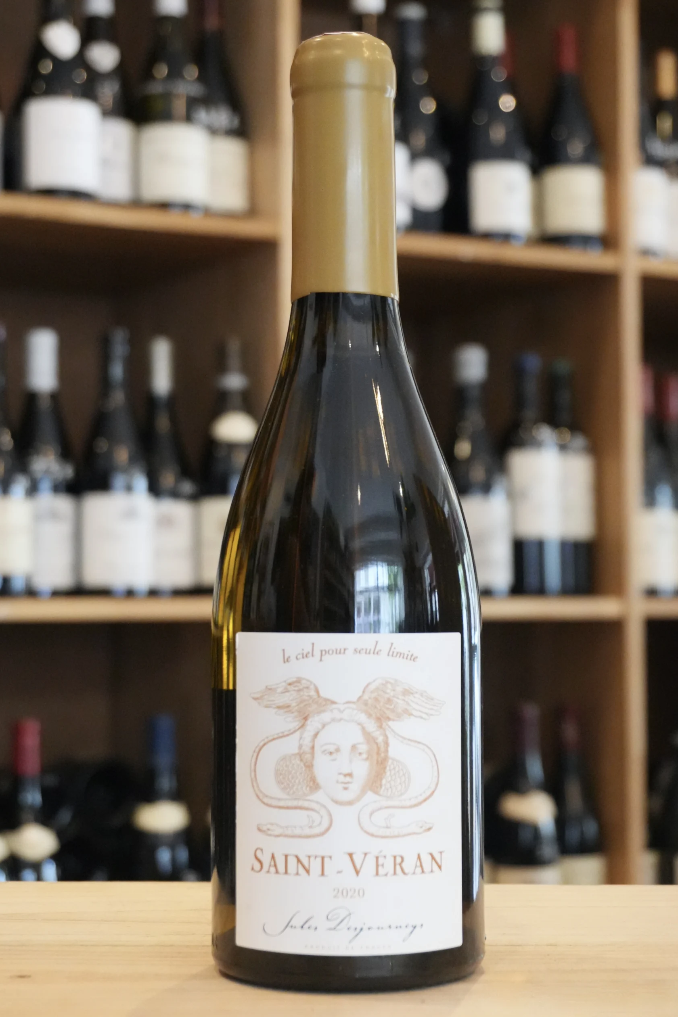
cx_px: 338
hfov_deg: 21.2
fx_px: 1808
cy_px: 512
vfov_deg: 31.4
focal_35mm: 64
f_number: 5.6
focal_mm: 42
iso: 6400
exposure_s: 1/160
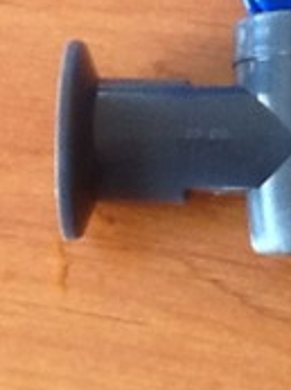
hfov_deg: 14.3
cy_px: 63
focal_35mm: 102
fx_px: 1148
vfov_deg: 19.1
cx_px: 277
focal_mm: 2.03
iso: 40
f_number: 2.4
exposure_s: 1/33
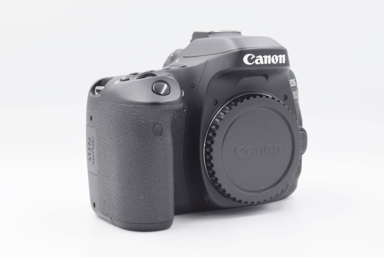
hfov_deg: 28.1
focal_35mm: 72
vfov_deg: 19.0
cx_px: 192
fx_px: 769
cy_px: 128
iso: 400
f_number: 8
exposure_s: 1/100
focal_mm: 48
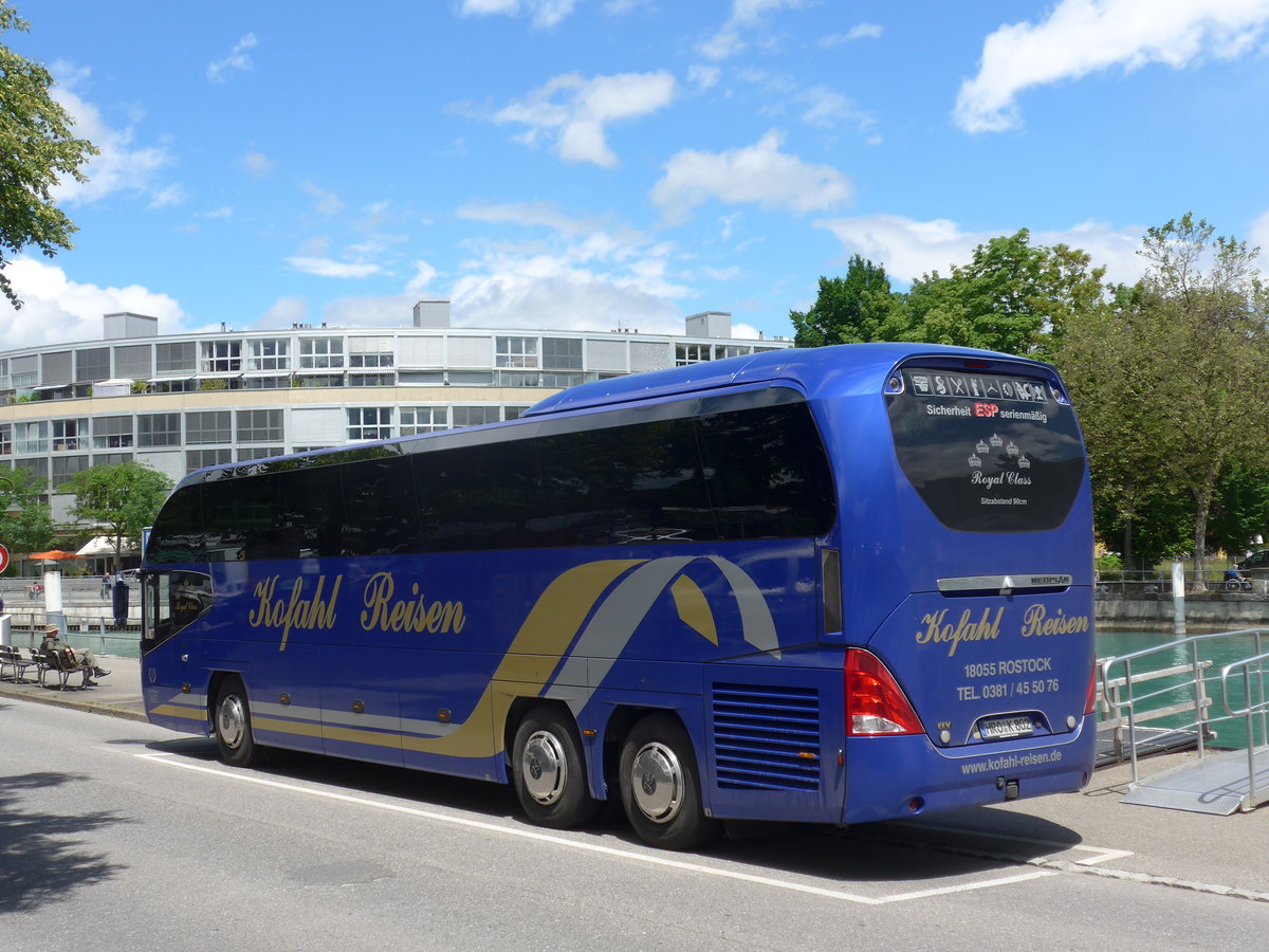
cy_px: 476
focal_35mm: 46
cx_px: 634
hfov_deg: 41.2
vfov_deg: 31.5
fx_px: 1686
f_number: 3
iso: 80
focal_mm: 9.5
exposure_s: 1/1600
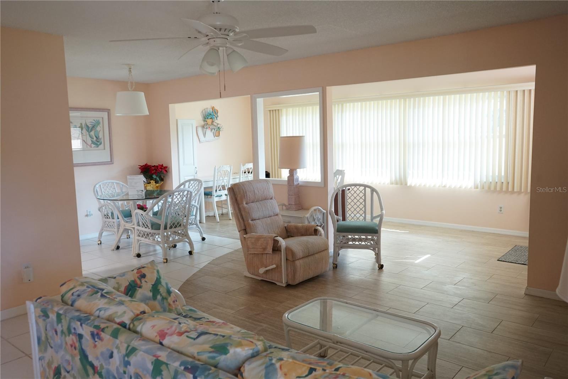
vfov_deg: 46.4
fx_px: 442
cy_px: 190
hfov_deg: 65.5
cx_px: 284
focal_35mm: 28
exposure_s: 1/60
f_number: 6.3
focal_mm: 28
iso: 1600
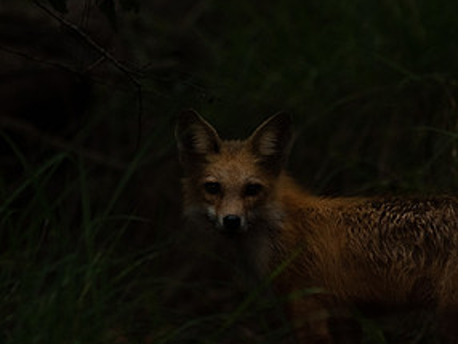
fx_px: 20234
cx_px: 169
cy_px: 162
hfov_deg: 1.3
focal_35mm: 1528
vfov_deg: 1.0
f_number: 8
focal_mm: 600
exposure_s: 1/1600
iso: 800
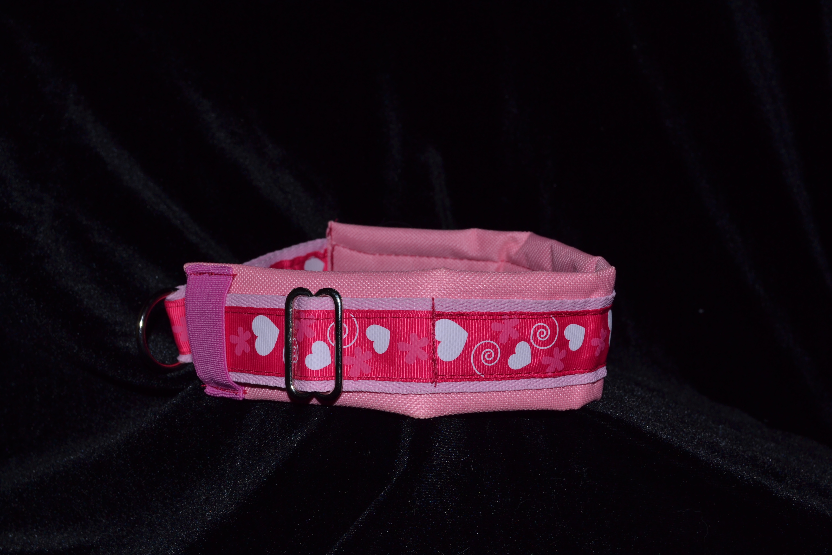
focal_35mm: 45
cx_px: 416
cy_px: 278
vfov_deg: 29.9
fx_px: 1040
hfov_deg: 43.6
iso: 100
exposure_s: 1/60
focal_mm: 30
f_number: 8
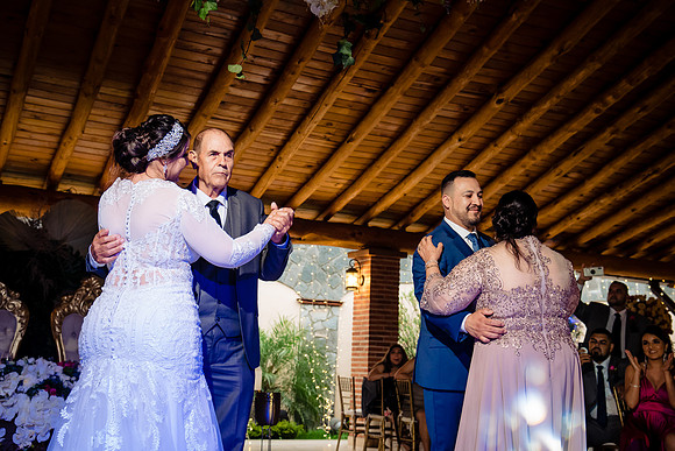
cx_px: 338
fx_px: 938
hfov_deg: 39.6
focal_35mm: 50
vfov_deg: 27.0
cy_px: 226
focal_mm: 50
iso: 2000
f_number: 5.6
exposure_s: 1/125
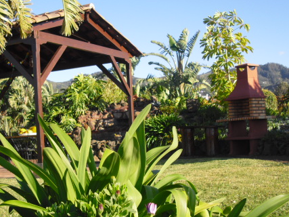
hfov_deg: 33.7
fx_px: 476
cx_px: 125
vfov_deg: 25.6
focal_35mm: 57
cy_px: 127
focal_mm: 6.2
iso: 64
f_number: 5.6
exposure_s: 1/125
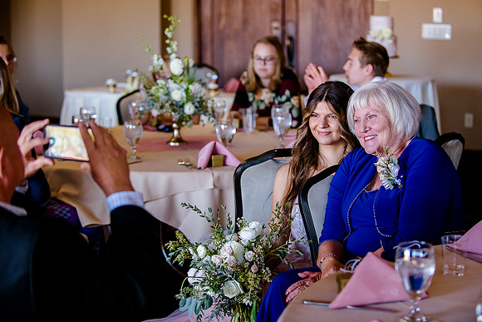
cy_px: 152
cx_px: 252
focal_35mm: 75
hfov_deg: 27.1
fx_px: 1000
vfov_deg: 18.3
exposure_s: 1/320
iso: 2500
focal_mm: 70
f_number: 2.8
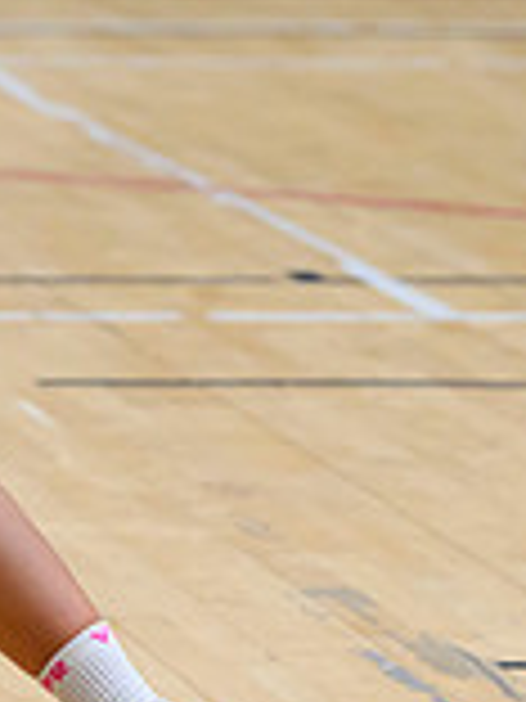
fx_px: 9360
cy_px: 174
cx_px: -380
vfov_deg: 4.3
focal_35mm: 462
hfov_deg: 3.2
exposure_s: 1/1250
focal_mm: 99
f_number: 3.2
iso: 2500
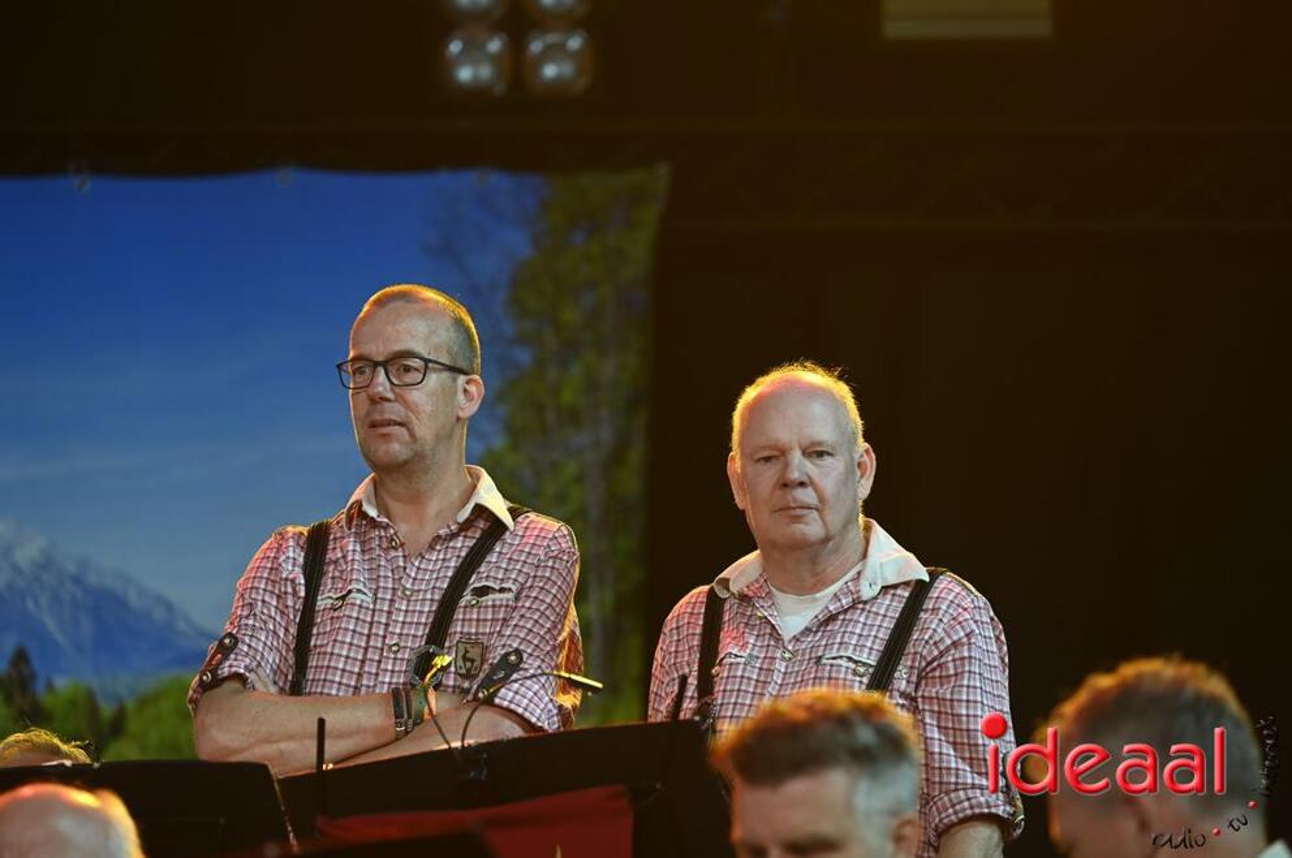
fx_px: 9320
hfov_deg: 7.9
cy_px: 429
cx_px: 646
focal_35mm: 260
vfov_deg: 5.3
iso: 1600
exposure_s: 1/160
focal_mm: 260
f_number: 5
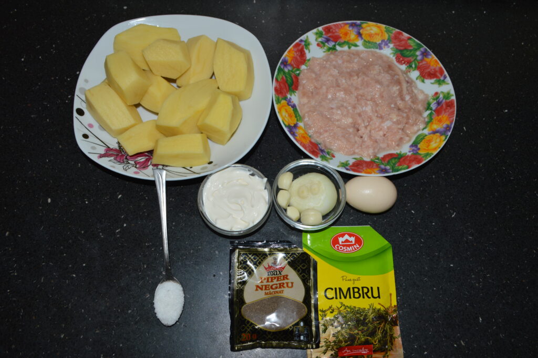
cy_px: 179
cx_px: 269
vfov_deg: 47.9
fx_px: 403
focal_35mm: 27
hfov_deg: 67.4
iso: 100
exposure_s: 1/60
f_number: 8
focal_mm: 18
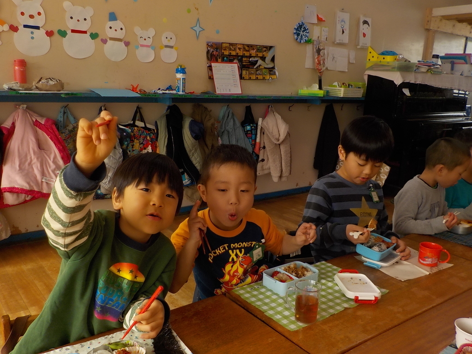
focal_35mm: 30
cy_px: 177
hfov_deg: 60.0
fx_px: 409
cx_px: 236
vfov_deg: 46.8
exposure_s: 1/125
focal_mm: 4.1
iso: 125
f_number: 3.3
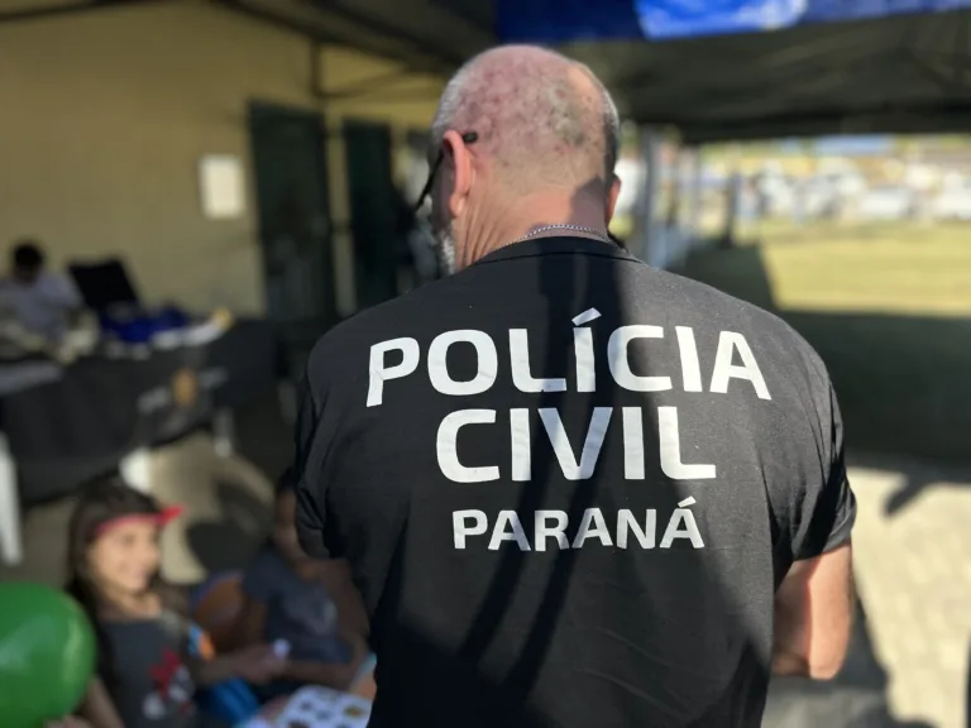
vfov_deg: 53.1
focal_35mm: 26
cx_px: 486
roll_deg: +1.8
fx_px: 729
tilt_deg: -13.6
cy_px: 364
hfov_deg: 67.3
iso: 50
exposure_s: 1/2008
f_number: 1.5
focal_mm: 5.7
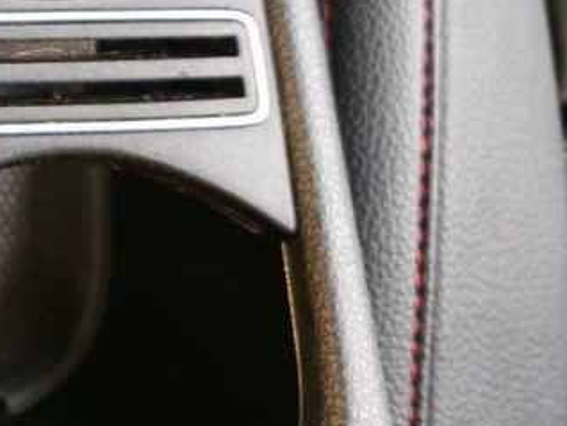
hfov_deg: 22.0
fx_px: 1213
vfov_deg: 18.6
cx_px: -275
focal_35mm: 74
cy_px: -121
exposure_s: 1/40
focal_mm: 6.3
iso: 500
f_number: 1.7
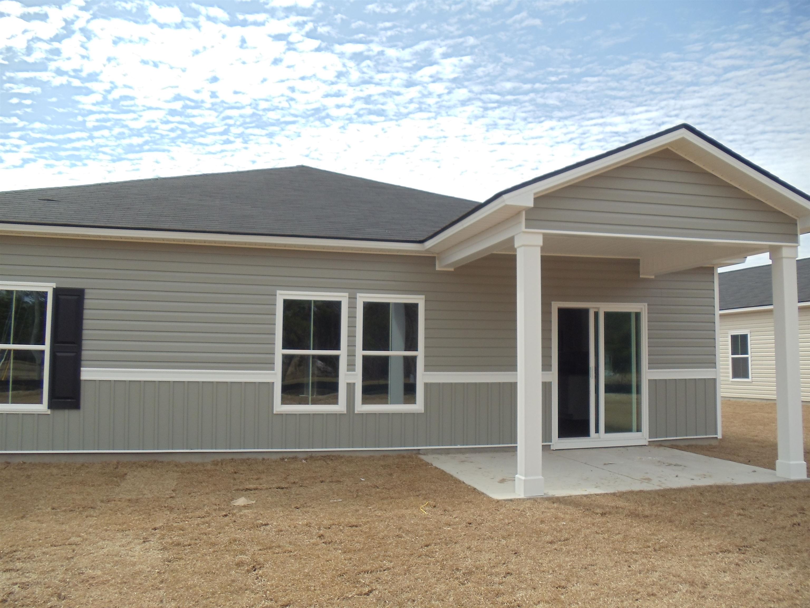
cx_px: 405
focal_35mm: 44
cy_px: 304
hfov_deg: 42.9
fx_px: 1030
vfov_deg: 32.9
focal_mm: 6
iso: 80
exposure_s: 1/160
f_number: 7.1
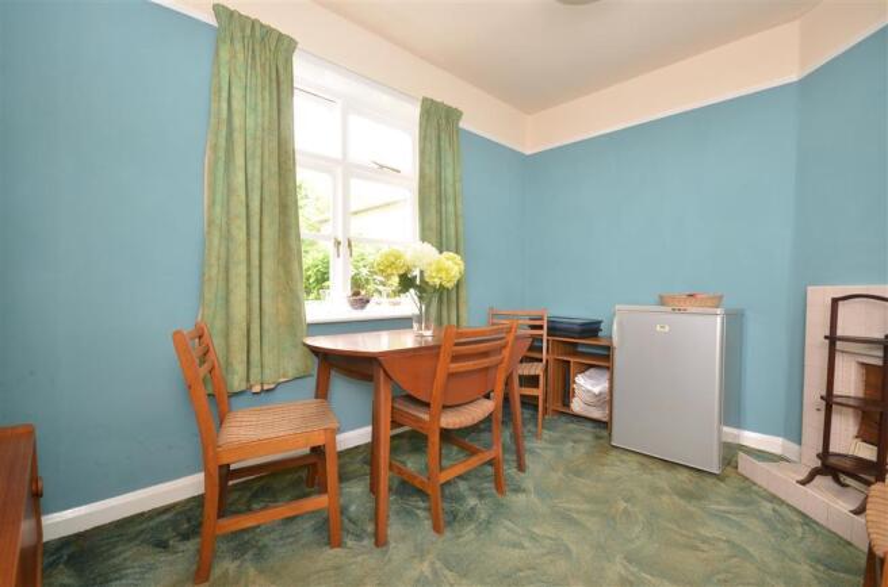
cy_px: 294
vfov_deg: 71.8
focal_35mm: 16
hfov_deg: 95.1
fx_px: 406
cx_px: 444
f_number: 8
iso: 500
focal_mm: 11
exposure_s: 1/25
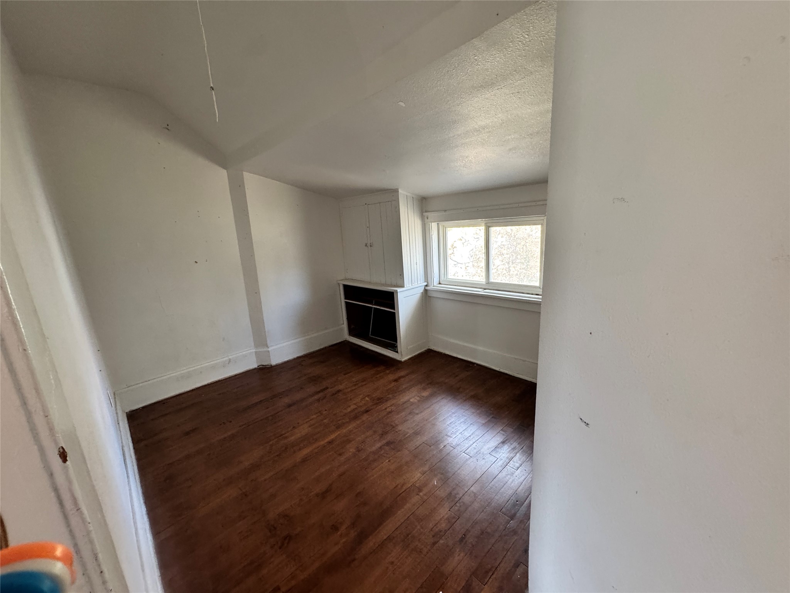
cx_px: 395
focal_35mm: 14
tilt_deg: -13.6
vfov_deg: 85.7
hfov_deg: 102.1
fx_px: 320
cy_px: 296
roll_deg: +4.0
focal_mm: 2.22
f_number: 2.2
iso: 320
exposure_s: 1/75
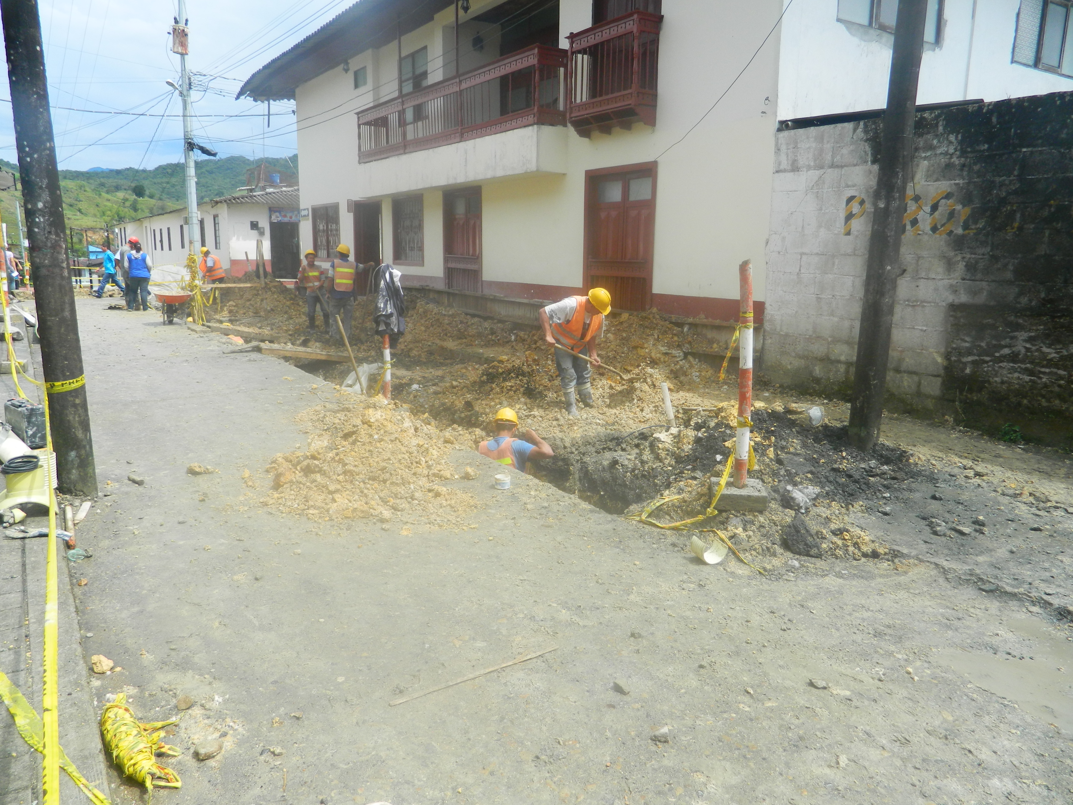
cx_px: 536
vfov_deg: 54.9
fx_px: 775
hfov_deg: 69.4
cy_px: 402
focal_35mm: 25
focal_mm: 4.5
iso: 80
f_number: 3.1
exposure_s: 1/640
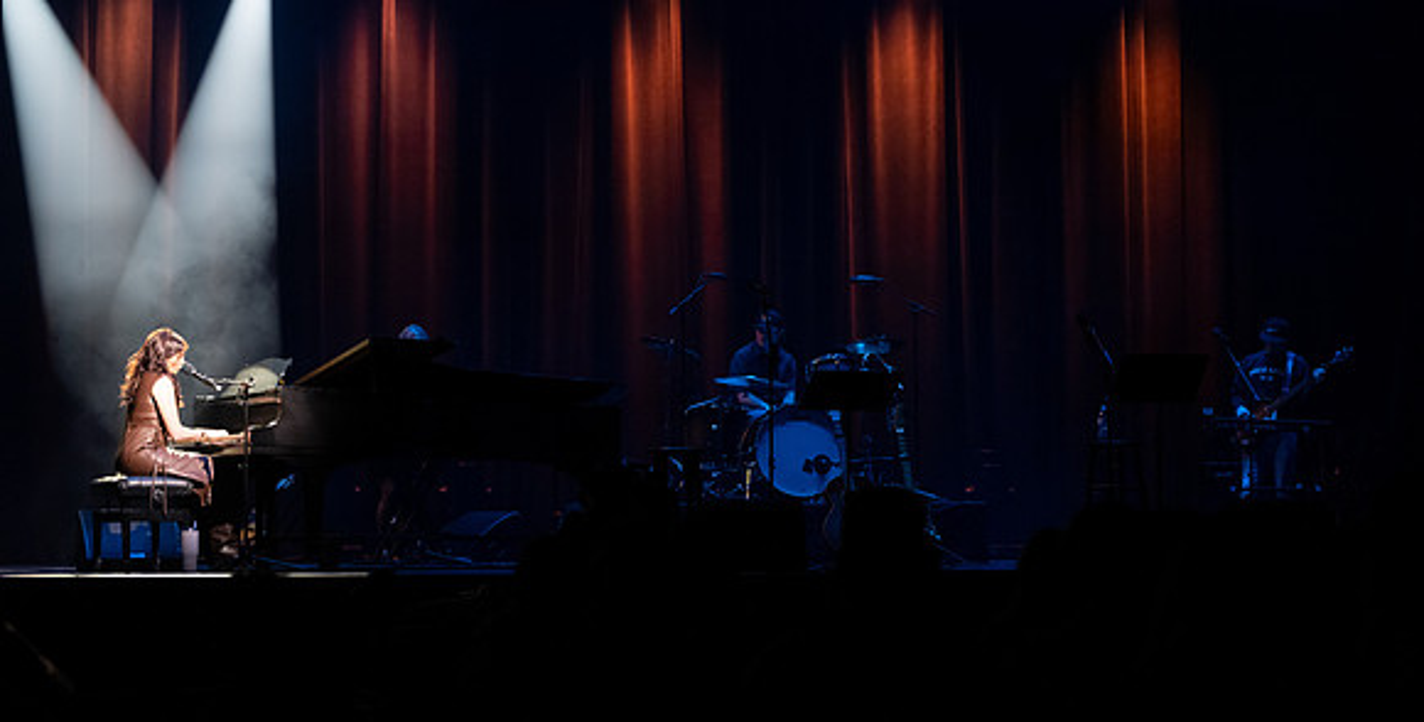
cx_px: 655
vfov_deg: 13.7
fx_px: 2998
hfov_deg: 26.7
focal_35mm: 81
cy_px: 320
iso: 2000
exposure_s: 1/200
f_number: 2.8
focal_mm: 70
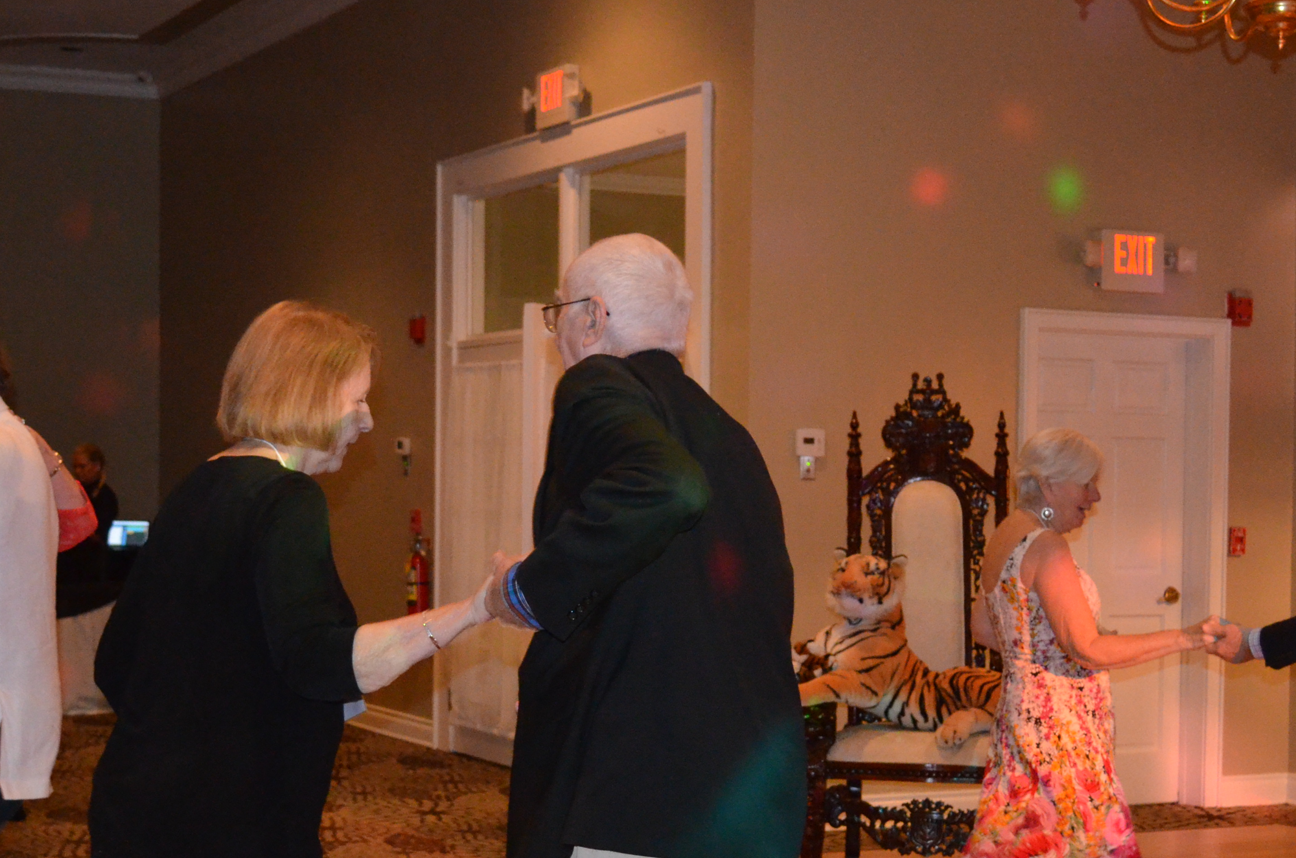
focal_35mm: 63
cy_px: 543
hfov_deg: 31.9
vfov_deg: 21.4
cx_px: 555
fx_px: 2263
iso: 3200
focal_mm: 24
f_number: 4
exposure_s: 1/60
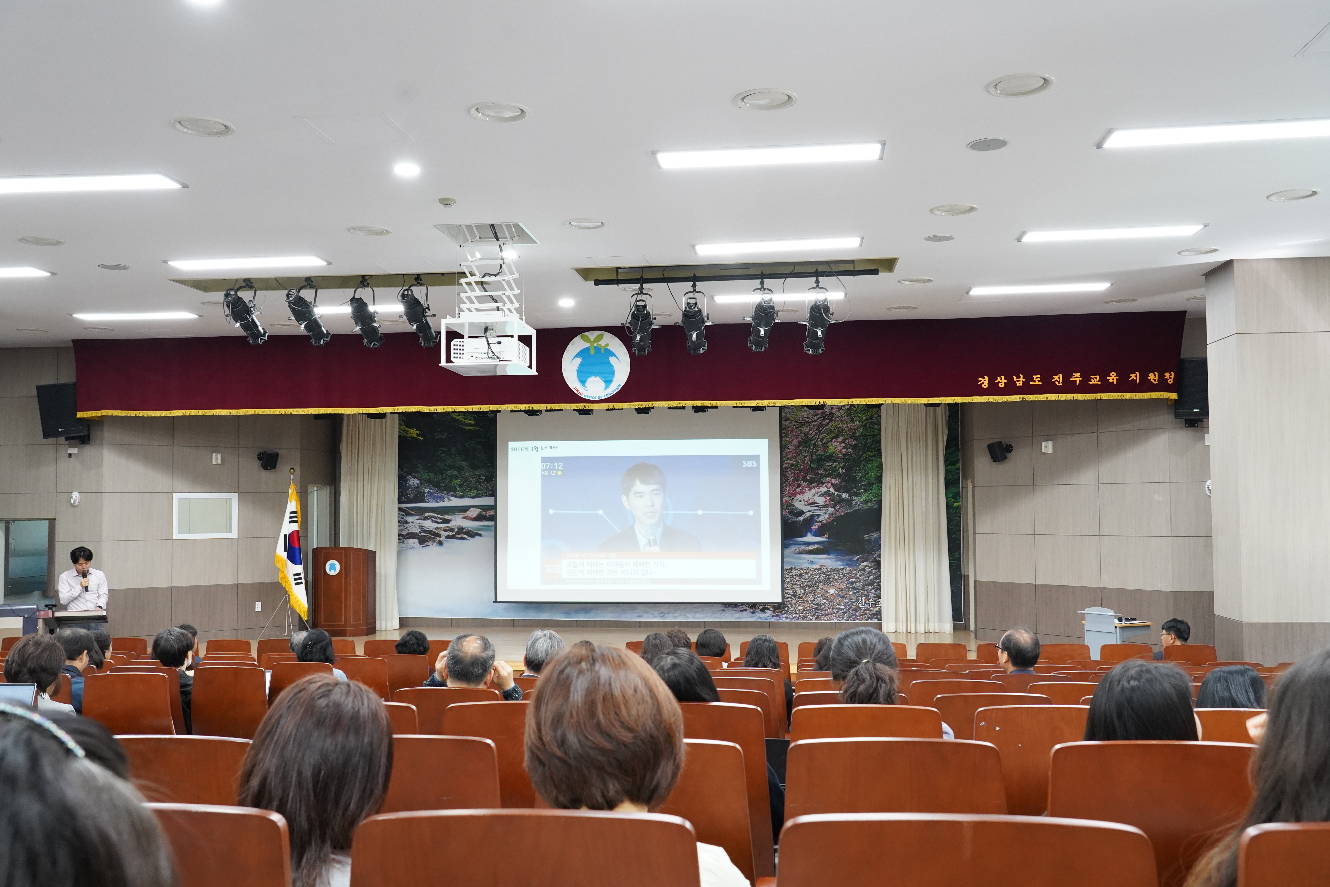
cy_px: 455
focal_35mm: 31
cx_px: 646
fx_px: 1145
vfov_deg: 42.3
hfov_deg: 60.3
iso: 4000
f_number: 8
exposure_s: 1/30
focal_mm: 30
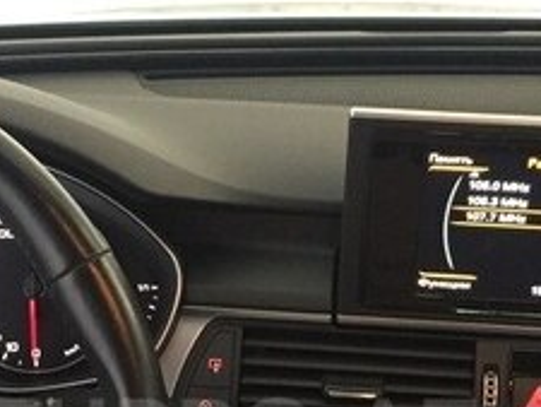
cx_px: 231
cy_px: 435
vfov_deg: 16.9
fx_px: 1329
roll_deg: -1.7
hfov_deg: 23.0
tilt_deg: -21.6
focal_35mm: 85
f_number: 2.2
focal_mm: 4.15
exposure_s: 1/33
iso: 250
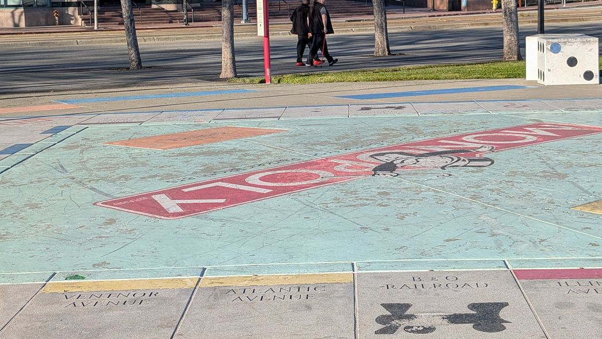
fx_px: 1037
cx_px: 303
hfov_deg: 32.4
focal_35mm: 65
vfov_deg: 18.4
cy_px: 86
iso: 21
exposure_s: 1/1311
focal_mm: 6.9
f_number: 1.68
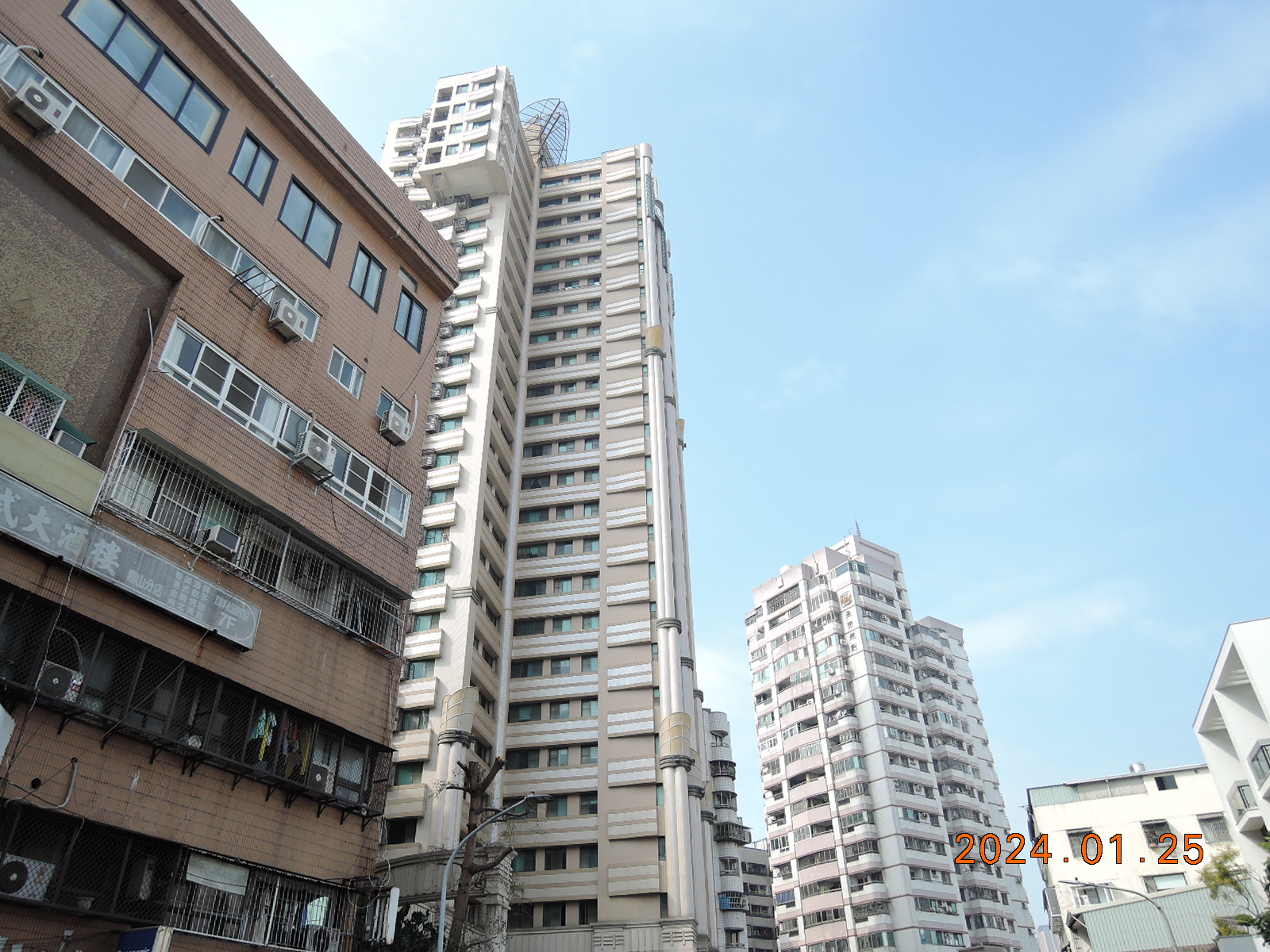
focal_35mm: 24
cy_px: 476
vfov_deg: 56.8
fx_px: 881
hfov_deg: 71.6
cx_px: 635
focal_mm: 5.1
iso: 80
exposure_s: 1/100
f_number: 2.8
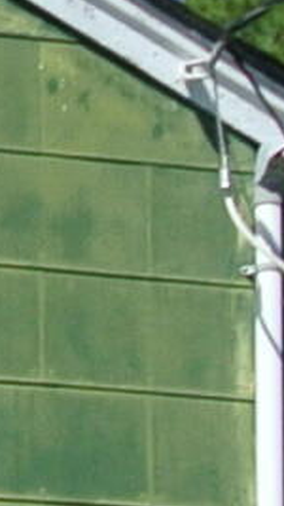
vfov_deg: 5.7
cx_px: -1140
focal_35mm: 365
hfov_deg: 3.1
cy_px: 1256
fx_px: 4891
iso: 100
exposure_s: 1/1000
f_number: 5
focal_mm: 11.8
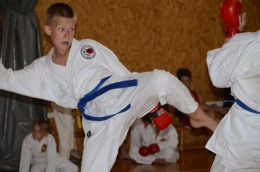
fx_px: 1351
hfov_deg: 11.0
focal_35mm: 188
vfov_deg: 7.3
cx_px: 130
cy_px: 86
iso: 1600
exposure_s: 1/250
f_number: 5.6
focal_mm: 125
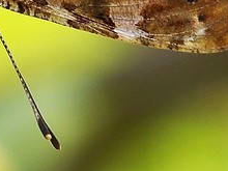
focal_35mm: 1678
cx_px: 17
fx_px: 11052
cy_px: -76
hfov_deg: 1.2
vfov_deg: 0.9
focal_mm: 70.2
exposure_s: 1/100
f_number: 4.8
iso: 64
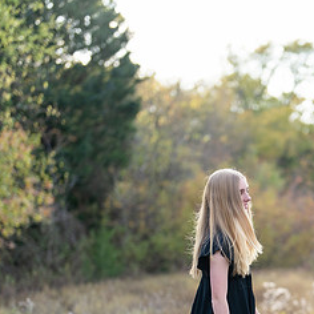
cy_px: 270
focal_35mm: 112
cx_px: 302
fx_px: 1149
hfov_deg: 15.3
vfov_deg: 15.4
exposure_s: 1/1600
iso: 100
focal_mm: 50
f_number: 1.2
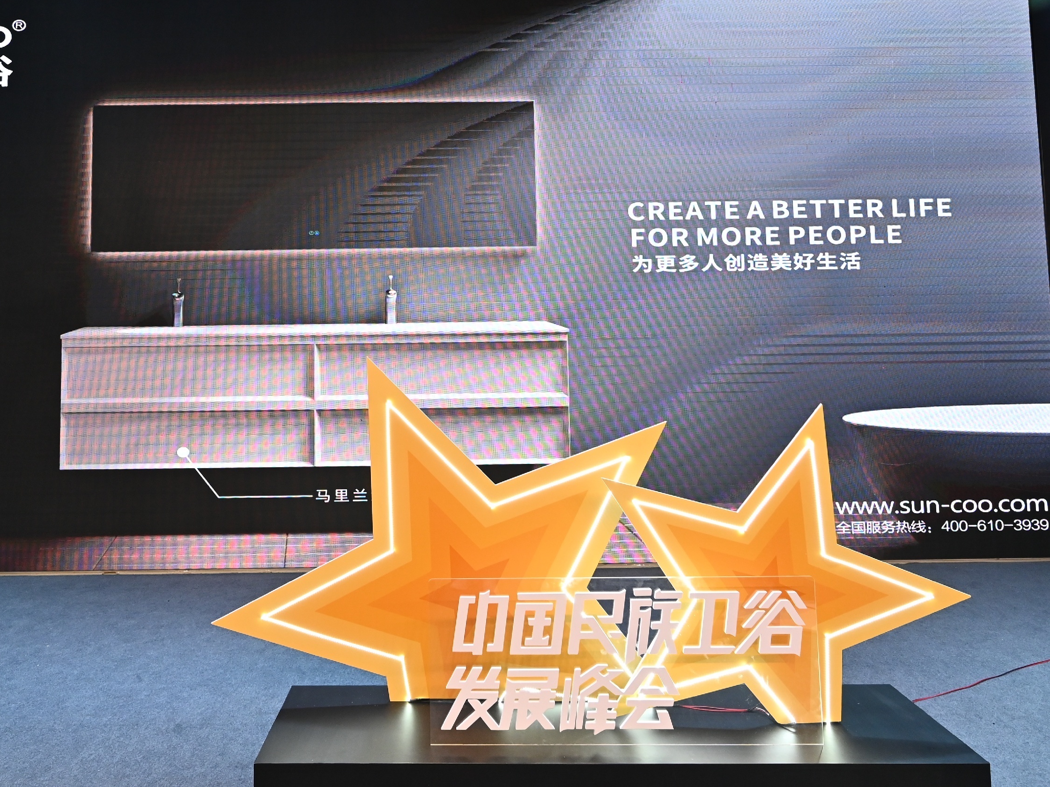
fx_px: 728
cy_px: 294
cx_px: 434
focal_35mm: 24
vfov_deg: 56.1
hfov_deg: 71.0
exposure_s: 1/200
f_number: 5
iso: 800
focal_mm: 14
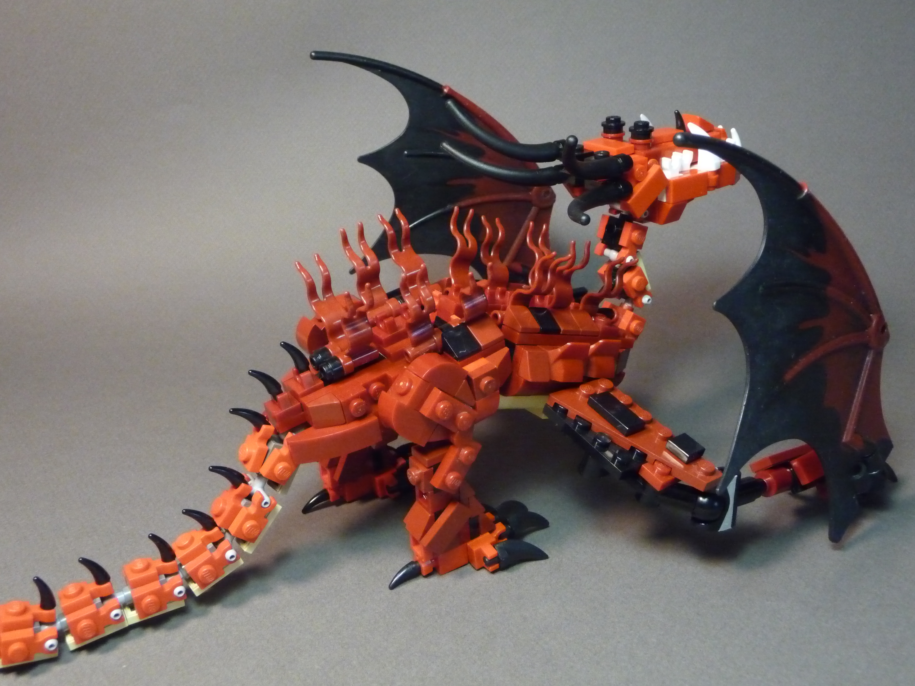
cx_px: 458
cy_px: 343
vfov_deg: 37.7
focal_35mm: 38
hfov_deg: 49.0
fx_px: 1004
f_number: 3.8
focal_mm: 6.3
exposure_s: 1/60
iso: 800
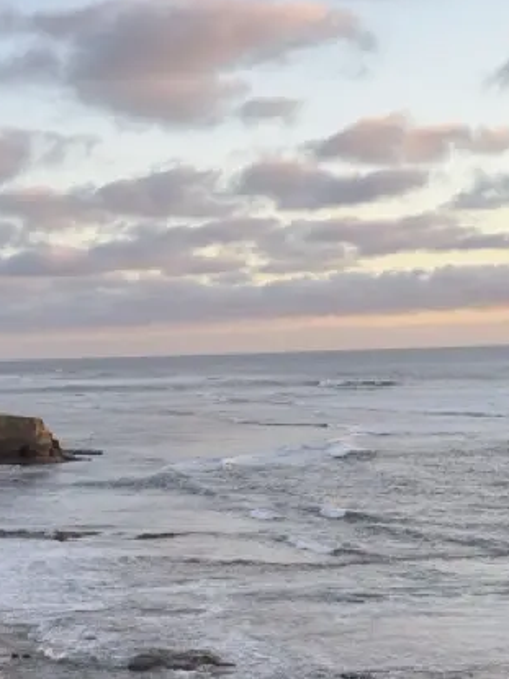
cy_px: 502
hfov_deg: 19.6
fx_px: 1452
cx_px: 82
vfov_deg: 26.0
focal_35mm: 74
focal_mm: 6.86
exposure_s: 1/596
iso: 80
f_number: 1.78
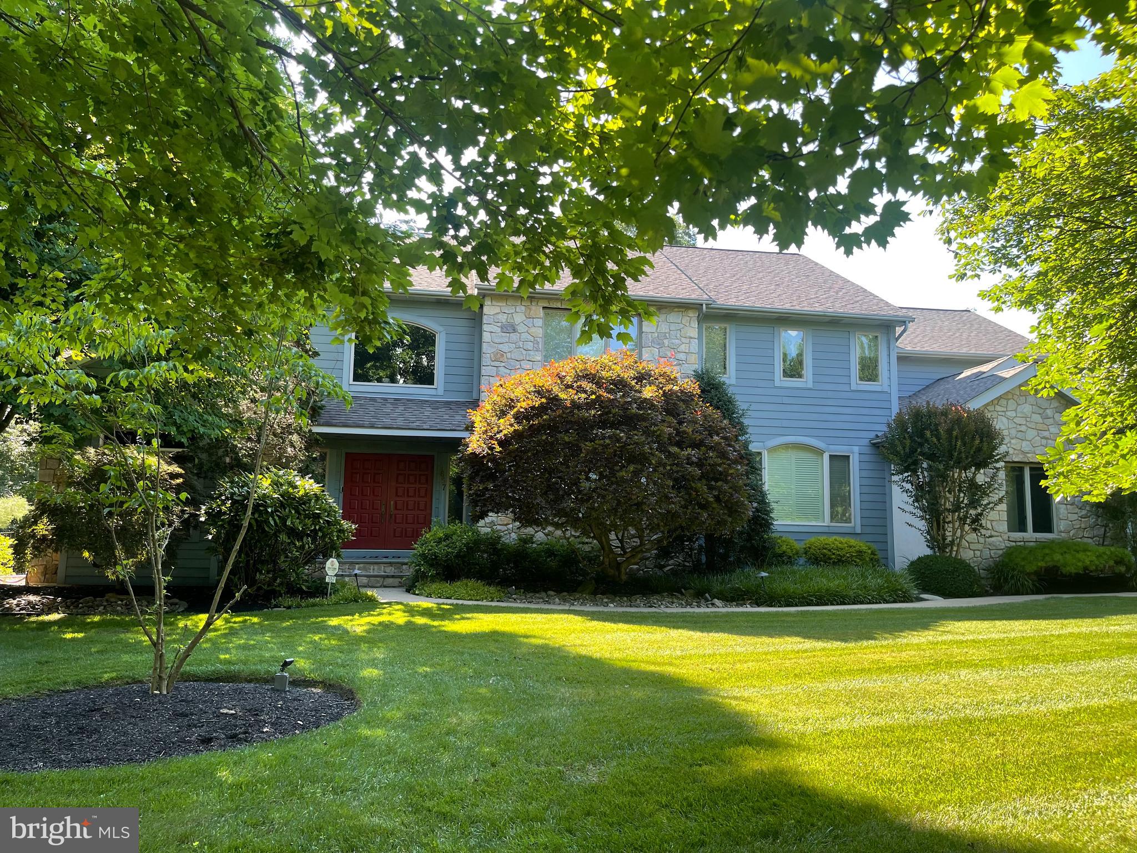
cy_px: 426
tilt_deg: +5.7
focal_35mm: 25
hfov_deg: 69.4
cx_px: 568
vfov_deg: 54.9
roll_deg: -1.1
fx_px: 821
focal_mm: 5.1
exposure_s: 1/243
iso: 32
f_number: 1.6
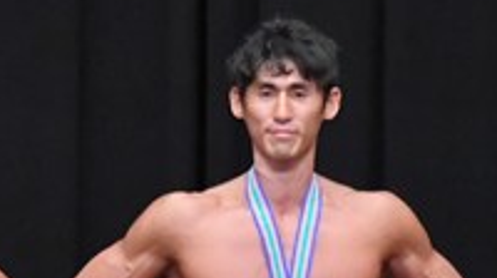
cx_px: 242
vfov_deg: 1.6
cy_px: 521
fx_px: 10005
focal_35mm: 760
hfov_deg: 2.8
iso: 8000
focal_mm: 125
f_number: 5.6
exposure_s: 1/400
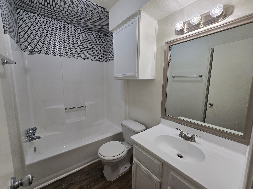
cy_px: 94
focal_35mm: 13
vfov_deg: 89.9
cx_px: 126
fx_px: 95
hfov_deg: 106.2
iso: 64
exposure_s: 1/120
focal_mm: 2.2
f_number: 2.2
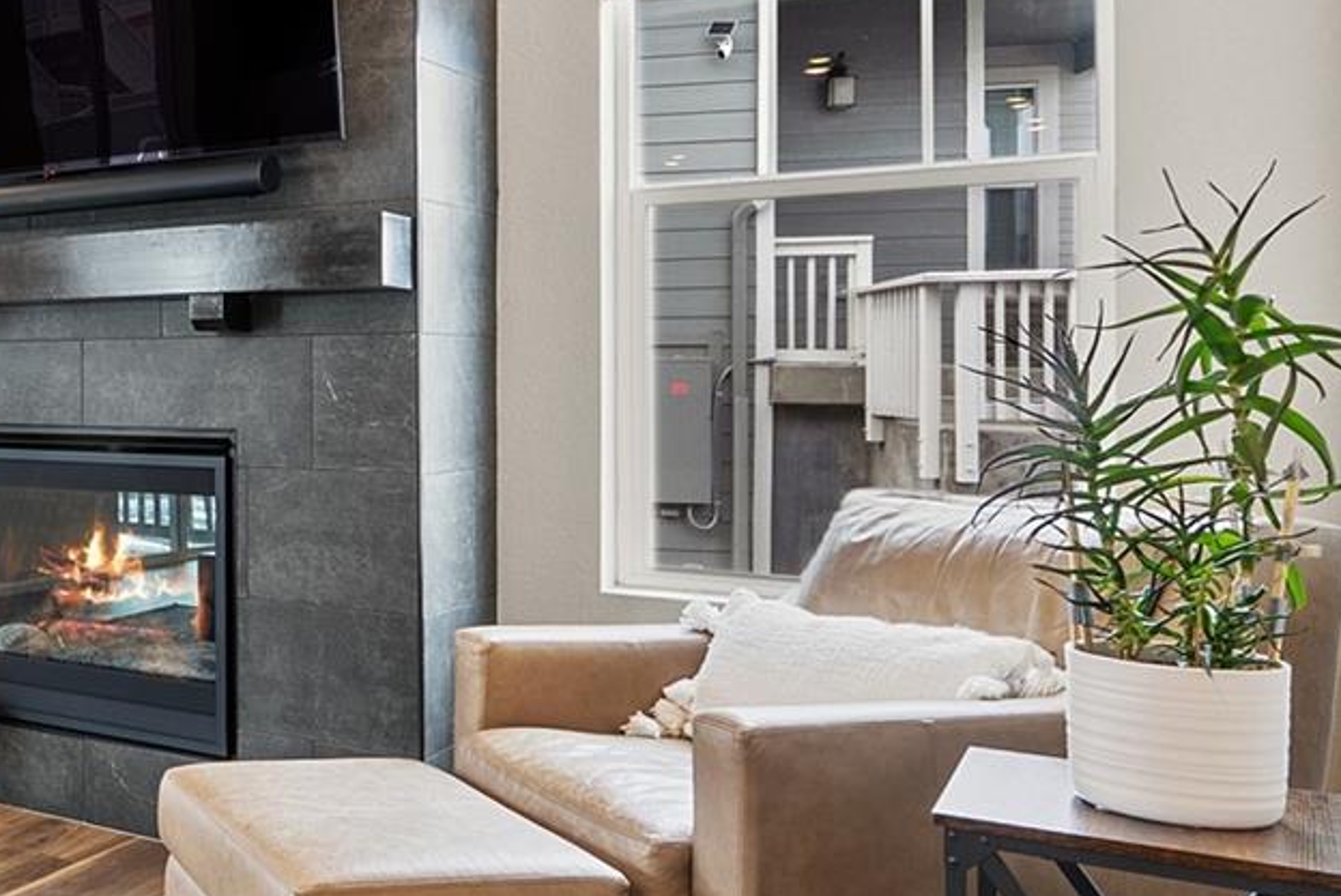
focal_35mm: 41
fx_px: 1528
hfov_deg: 38.4
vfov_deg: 32.6
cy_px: 367
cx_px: -163
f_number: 11
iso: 250
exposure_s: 2.5
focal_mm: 16
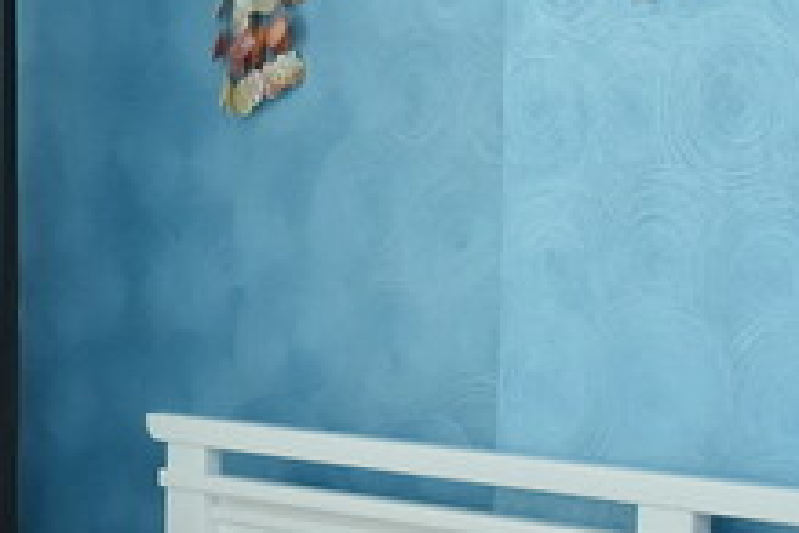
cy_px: 360
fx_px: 2648
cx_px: -642
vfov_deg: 11.5
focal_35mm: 119
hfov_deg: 14.9
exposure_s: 1/30
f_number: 8
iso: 1000
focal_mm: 17
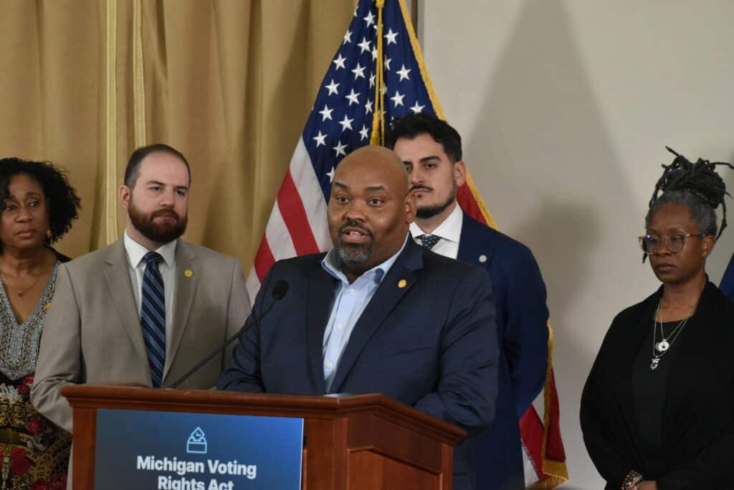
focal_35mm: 138
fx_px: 2814
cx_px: 367
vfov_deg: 9.9
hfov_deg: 14.9
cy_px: 245
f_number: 7.1
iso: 2500
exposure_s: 1/160
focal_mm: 92
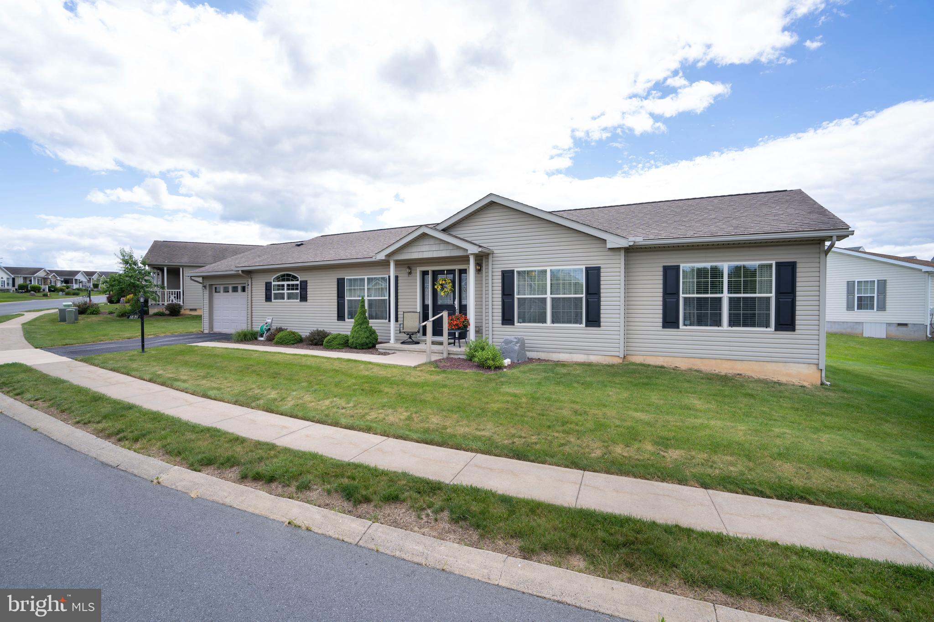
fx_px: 415
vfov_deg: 73.7
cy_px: 311
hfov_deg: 96.7
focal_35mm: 16
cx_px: 467
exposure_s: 1/160
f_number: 7.1
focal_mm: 16
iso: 100
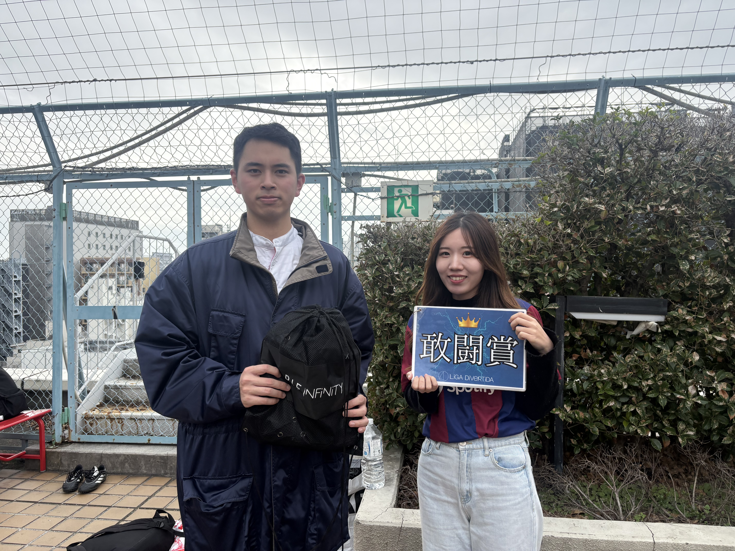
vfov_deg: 53.1
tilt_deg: -0.3
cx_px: 368
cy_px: 276
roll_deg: +0.2
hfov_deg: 67.3
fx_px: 552
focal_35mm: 26
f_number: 1.6
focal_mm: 5.96
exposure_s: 1/1311
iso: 64
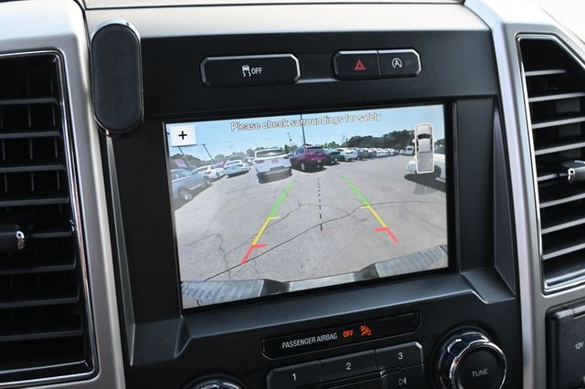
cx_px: 292
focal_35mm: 39
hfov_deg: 49.6
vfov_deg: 34.2
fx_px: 633
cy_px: 194
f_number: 4.5
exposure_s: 1/125
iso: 560
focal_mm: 26
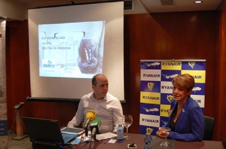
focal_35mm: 36
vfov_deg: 36.7
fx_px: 225
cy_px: 74
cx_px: 113
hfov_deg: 53.2
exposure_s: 1/30
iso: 500
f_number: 4
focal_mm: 24
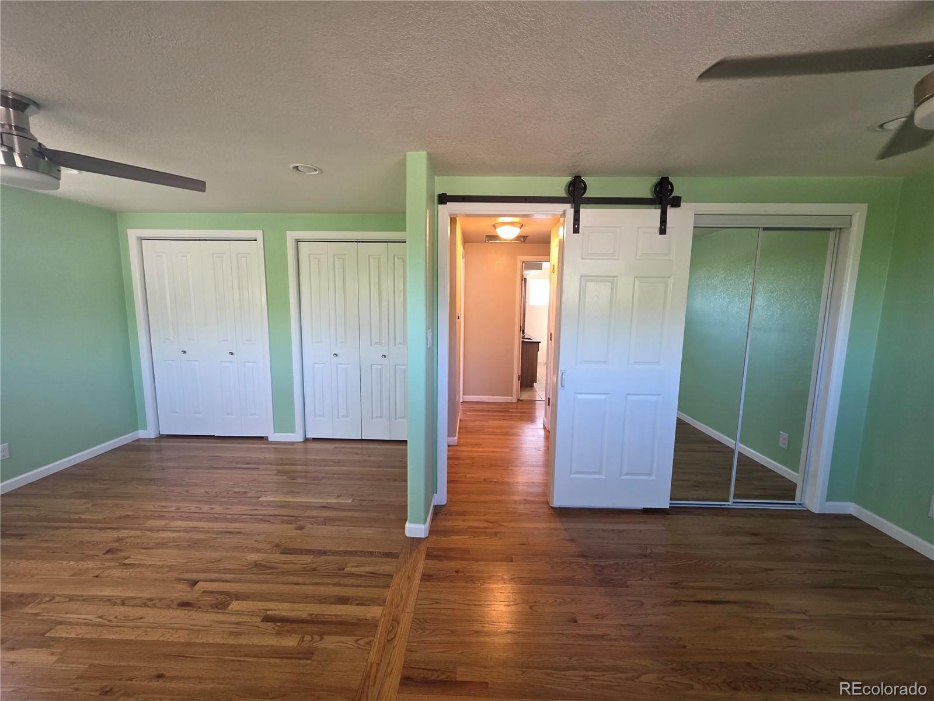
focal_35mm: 13
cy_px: 350
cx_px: 467
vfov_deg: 89.9
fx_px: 351
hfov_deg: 106.2
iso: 200
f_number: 1.9
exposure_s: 1/120
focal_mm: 2.2
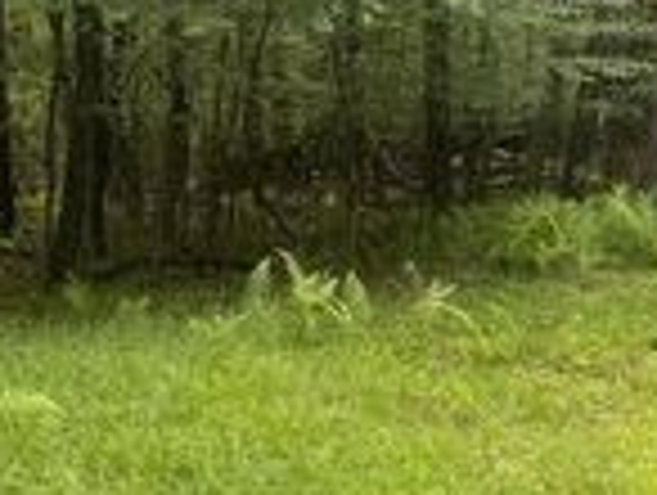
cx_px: 189
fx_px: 1559
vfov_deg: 18.0
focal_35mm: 82
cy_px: 227
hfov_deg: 23.6
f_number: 1.78
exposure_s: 1/121
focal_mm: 6.76
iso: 64
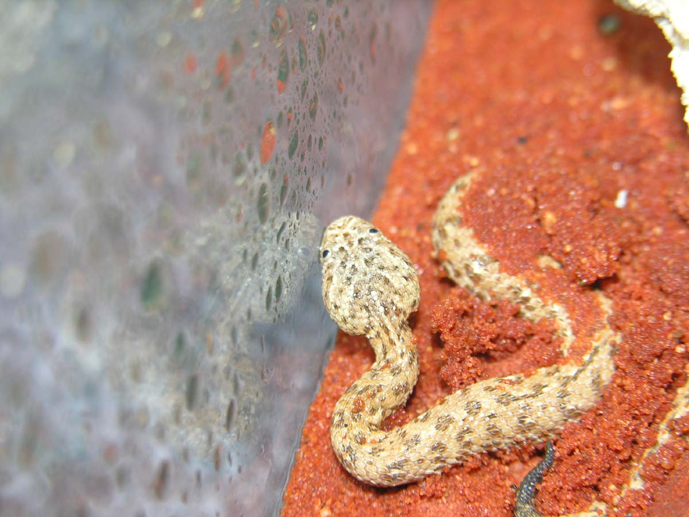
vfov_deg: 10.5
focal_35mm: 141
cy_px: 258
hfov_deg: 14.0
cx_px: 344
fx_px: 2806
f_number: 3.8
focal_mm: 35.9
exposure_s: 1/60.1
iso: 50
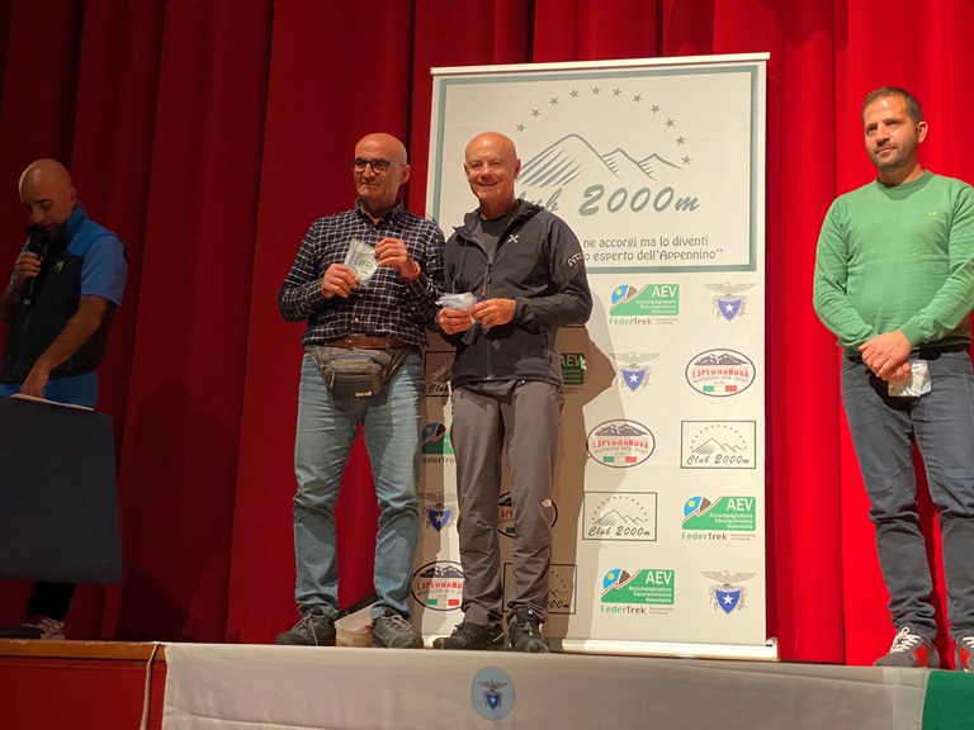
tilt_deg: +10.7
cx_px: 487
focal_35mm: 52
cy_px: 365
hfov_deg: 36.8
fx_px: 1463
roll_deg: -2.8
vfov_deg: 28.0
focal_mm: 6
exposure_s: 1/50
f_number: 2
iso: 400
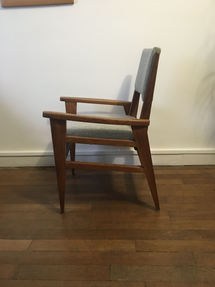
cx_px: 108
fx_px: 240
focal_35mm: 29
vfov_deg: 61.7
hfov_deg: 48.2
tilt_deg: -20.0
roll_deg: +3.2
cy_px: 144
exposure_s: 1/17
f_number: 2.2
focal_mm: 4.15
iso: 400
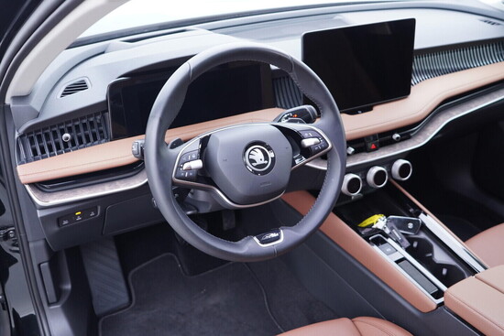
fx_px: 504
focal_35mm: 36
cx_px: 252
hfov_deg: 53.1
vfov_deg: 36.9
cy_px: 168
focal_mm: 24
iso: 400
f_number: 2.8
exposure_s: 1/40
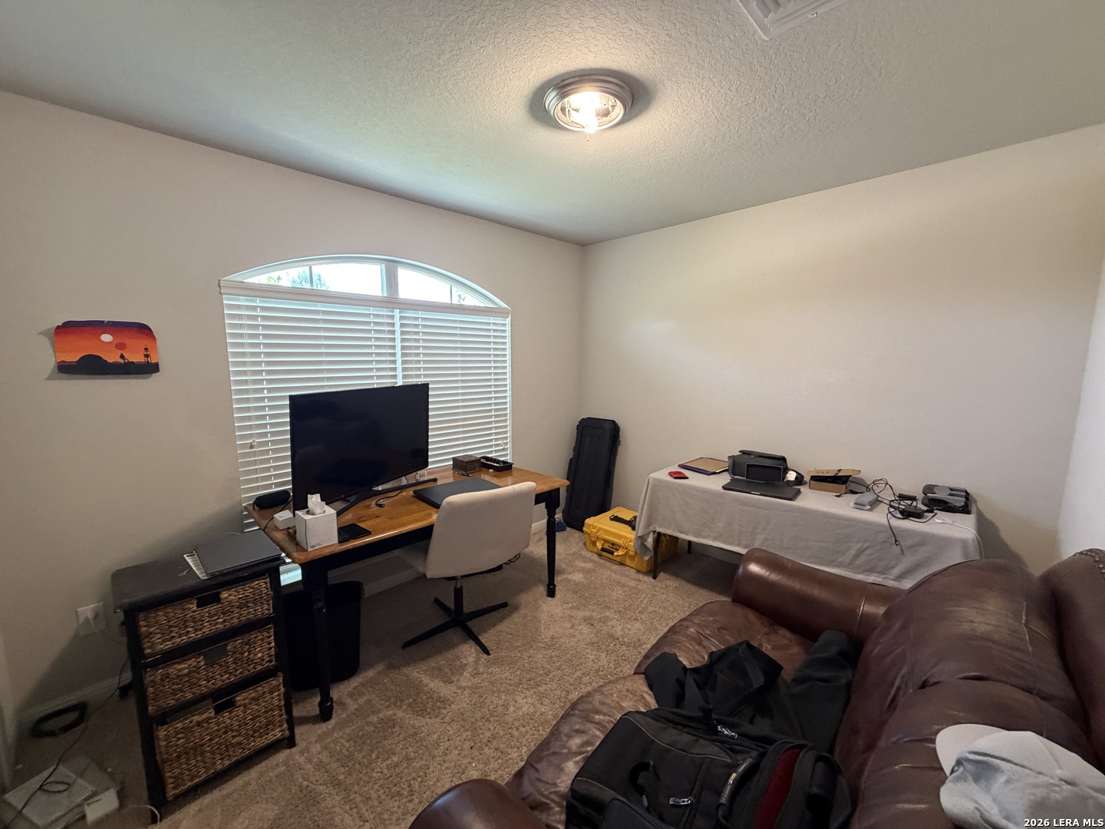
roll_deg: +0.1
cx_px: 552
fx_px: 447
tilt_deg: -6.6
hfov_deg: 102.1
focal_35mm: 14
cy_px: 414
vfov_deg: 85.7
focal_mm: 2.22
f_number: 2.2
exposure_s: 1/60
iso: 320
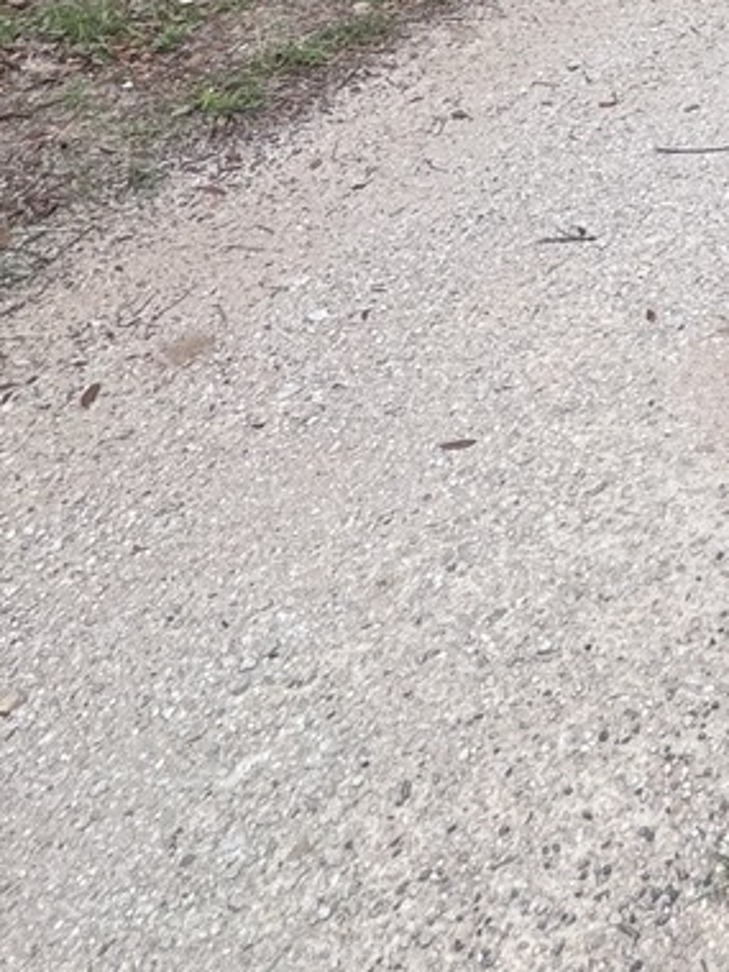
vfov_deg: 25.8
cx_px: 1197
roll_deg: +0.1
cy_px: -522
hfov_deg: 21.4
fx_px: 1488
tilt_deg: -2.4
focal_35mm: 53
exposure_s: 1/921
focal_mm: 2.22
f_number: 2.2
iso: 50
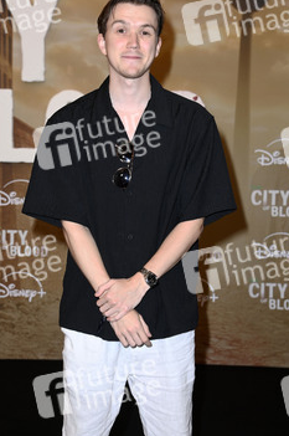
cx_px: 133
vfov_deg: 22.9
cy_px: 202
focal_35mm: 89
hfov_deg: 15.3
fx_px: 1075
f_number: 5.6
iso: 640
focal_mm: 78
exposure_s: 1/250
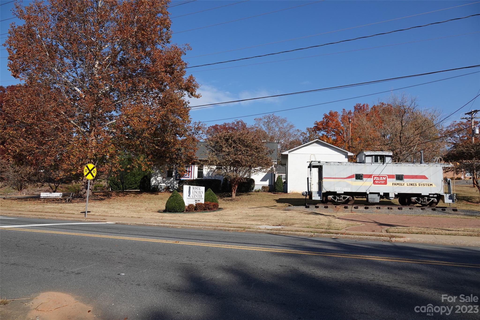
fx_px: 320
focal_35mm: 24
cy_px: 160
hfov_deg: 73.7
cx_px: 240
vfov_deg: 53.1
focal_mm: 8.8
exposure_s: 1/1000
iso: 100
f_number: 4
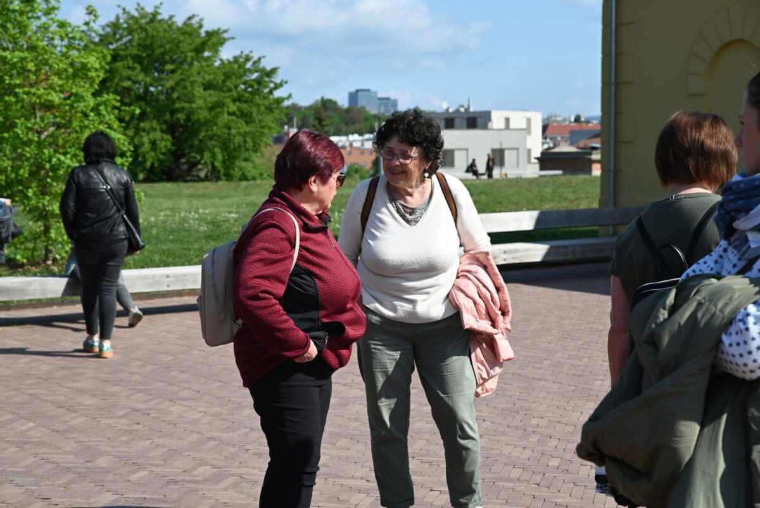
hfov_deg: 29.6
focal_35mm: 68
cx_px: 380
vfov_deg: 20.0
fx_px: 1436
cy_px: 254
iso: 100
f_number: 6.3
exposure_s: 1/320
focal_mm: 68
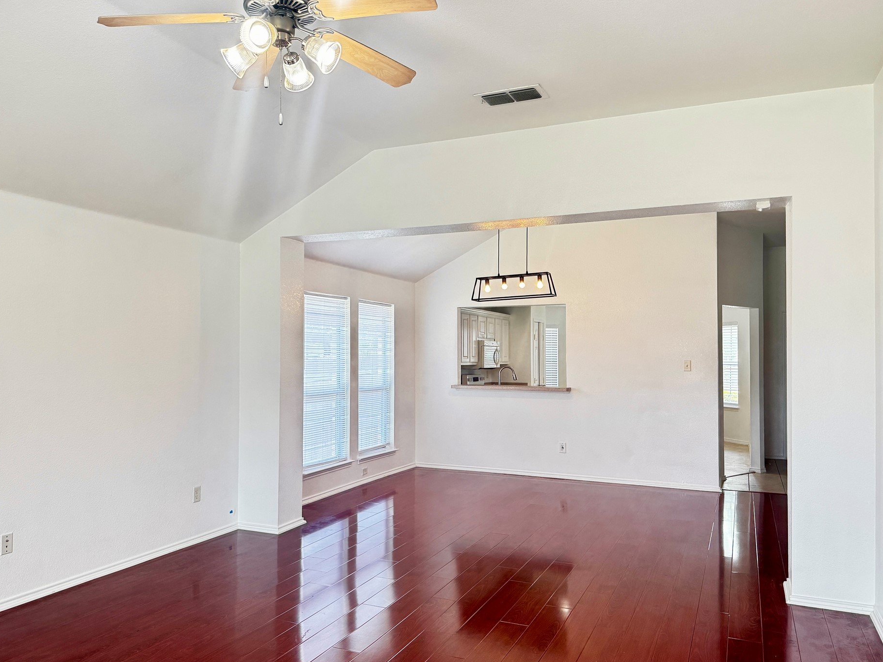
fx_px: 689
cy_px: 340
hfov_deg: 65.3
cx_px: 423
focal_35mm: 27
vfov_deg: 51.3
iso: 160
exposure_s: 1/120
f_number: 1.78
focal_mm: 6.76
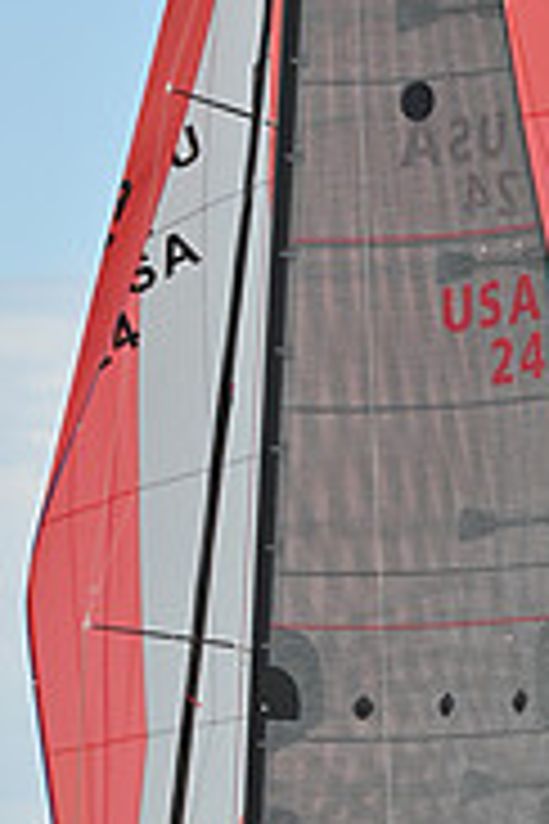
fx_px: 6519
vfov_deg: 7.2
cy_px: 428
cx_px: 574
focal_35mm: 285
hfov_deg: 4.8
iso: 320
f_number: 7.1
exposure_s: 1/1250
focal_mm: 90
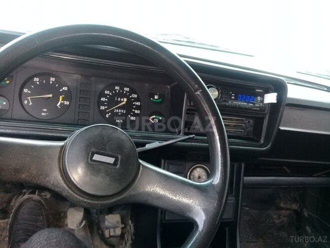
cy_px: 124
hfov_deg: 58.4
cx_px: 165
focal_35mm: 31
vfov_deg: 45.4
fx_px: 296
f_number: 2.2
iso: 100
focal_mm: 3.3
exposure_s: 1/33
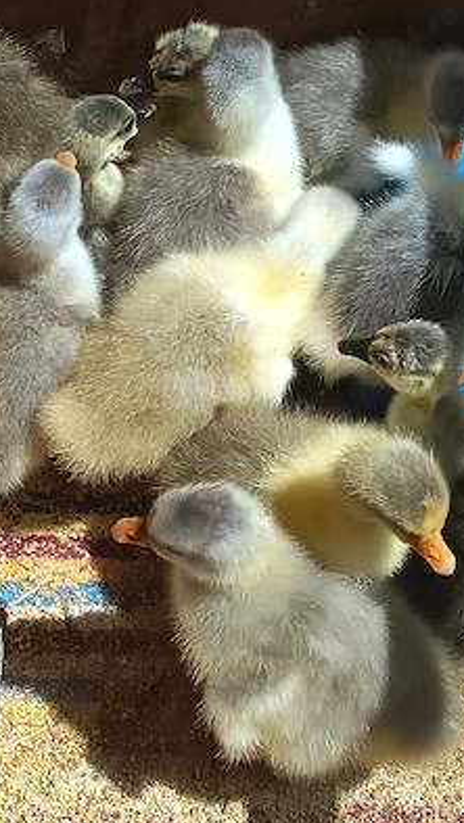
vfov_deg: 29.0
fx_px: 1595
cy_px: 409
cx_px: 169
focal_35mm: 73
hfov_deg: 16.5
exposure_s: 1/255
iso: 100
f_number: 1.75
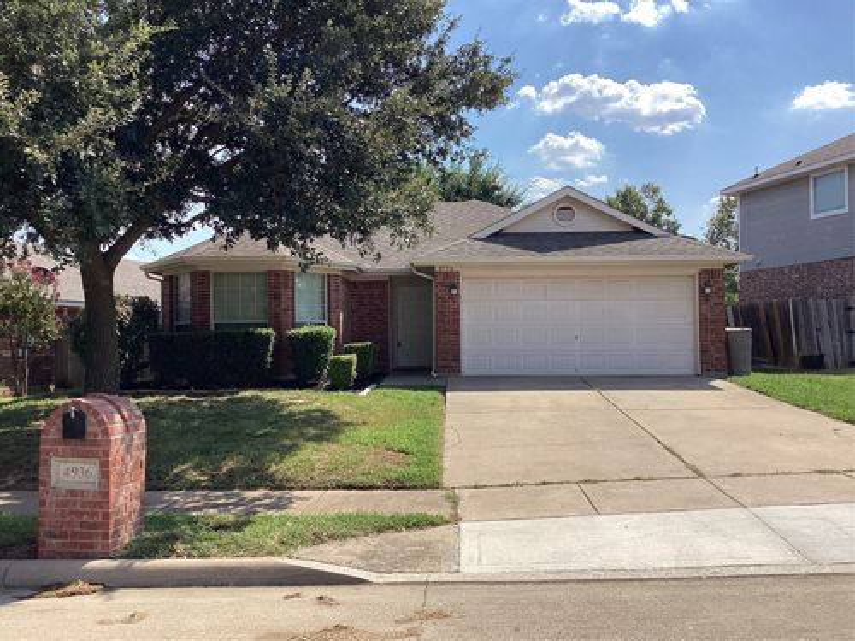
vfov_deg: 45.4
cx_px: 428
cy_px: 320
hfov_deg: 58.4
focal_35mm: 31
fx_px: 766
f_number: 2.4
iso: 25
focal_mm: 3.3
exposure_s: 1/1597
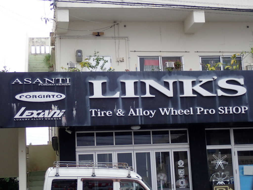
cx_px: 126
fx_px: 541
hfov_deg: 26.3
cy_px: 95
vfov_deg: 19.9
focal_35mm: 74
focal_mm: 13.47
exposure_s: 1/160
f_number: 4.2
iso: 100
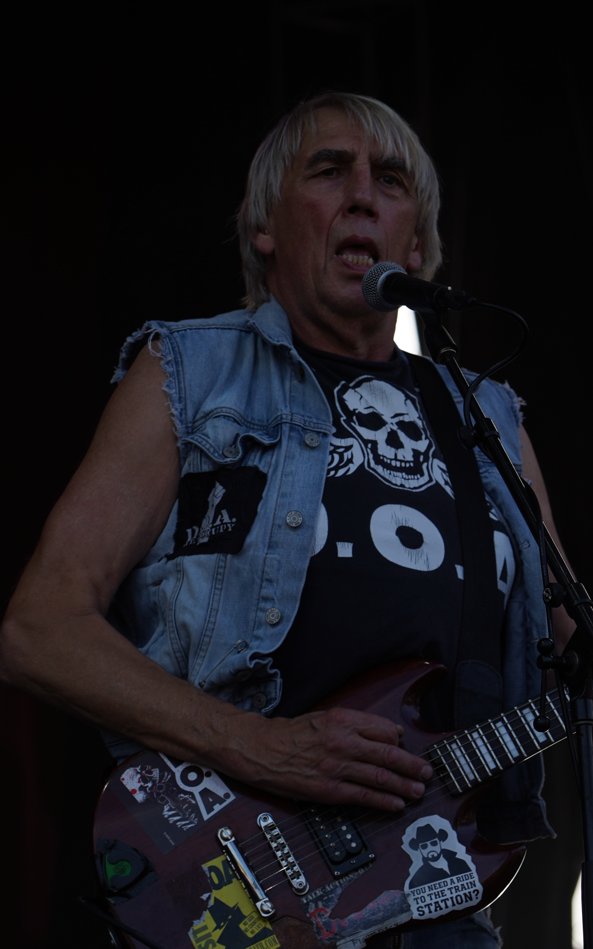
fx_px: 4163
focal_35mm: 161
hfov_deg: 8.1
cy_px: 474
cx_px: 500
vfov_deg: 13.0
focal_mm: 105
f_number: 5.6
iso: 100
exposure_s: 1/400
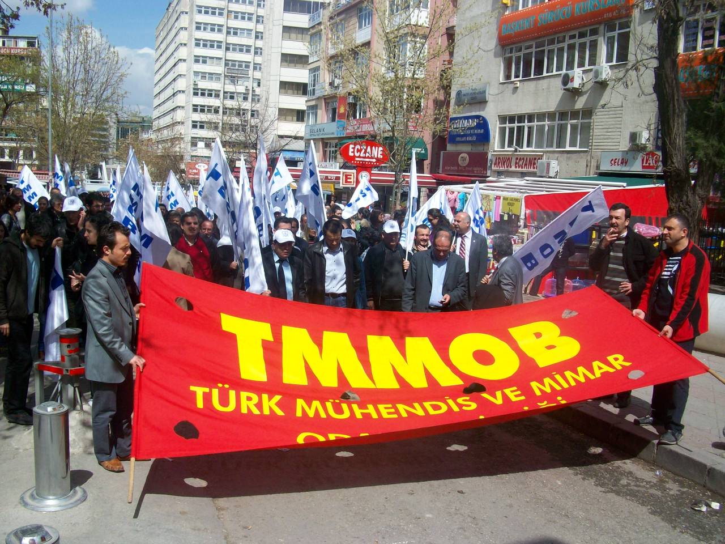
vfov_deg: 41.8
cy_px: 272
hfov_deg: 54.0
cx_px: 362
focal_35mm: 34
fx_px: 712
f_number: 5.5
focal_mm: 5.7
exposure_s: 1/485
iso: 80
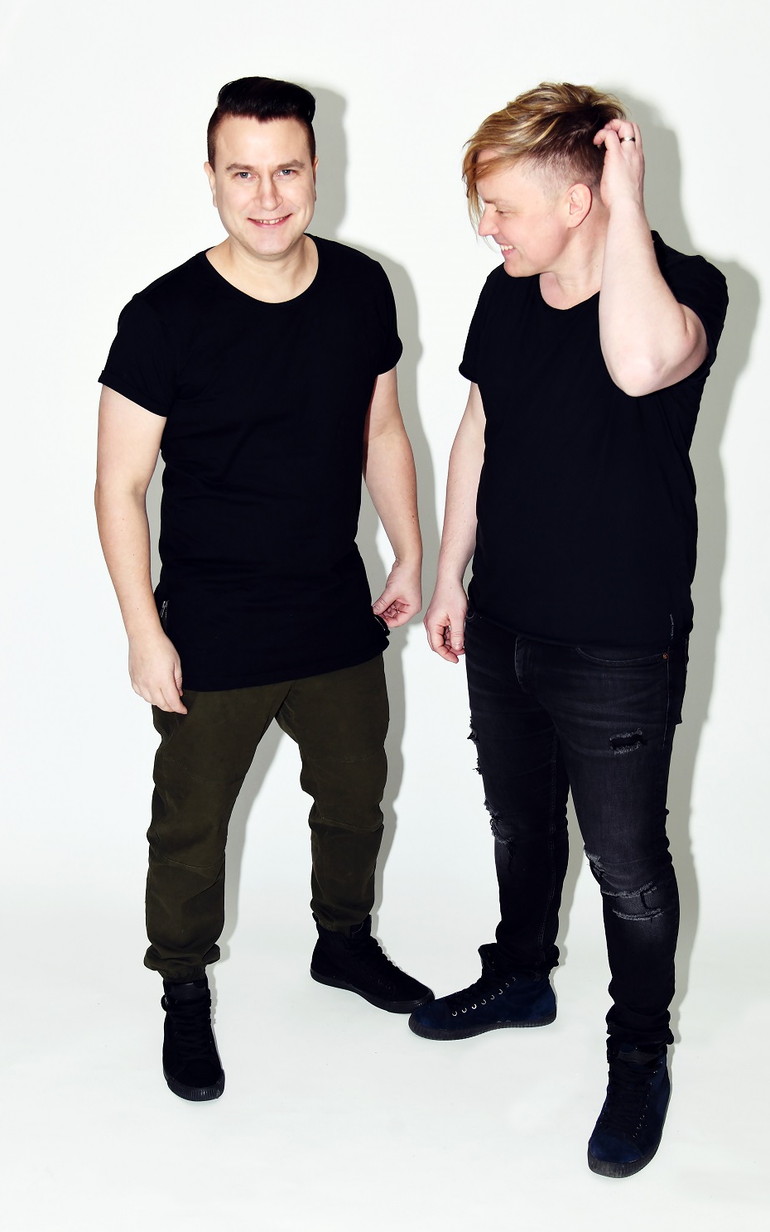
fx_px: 1242
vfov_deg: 52.7
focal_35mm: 37
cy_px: 617
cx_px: 402
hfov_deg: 34.4
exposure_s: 1/250
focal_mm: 24
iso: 320
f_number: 4
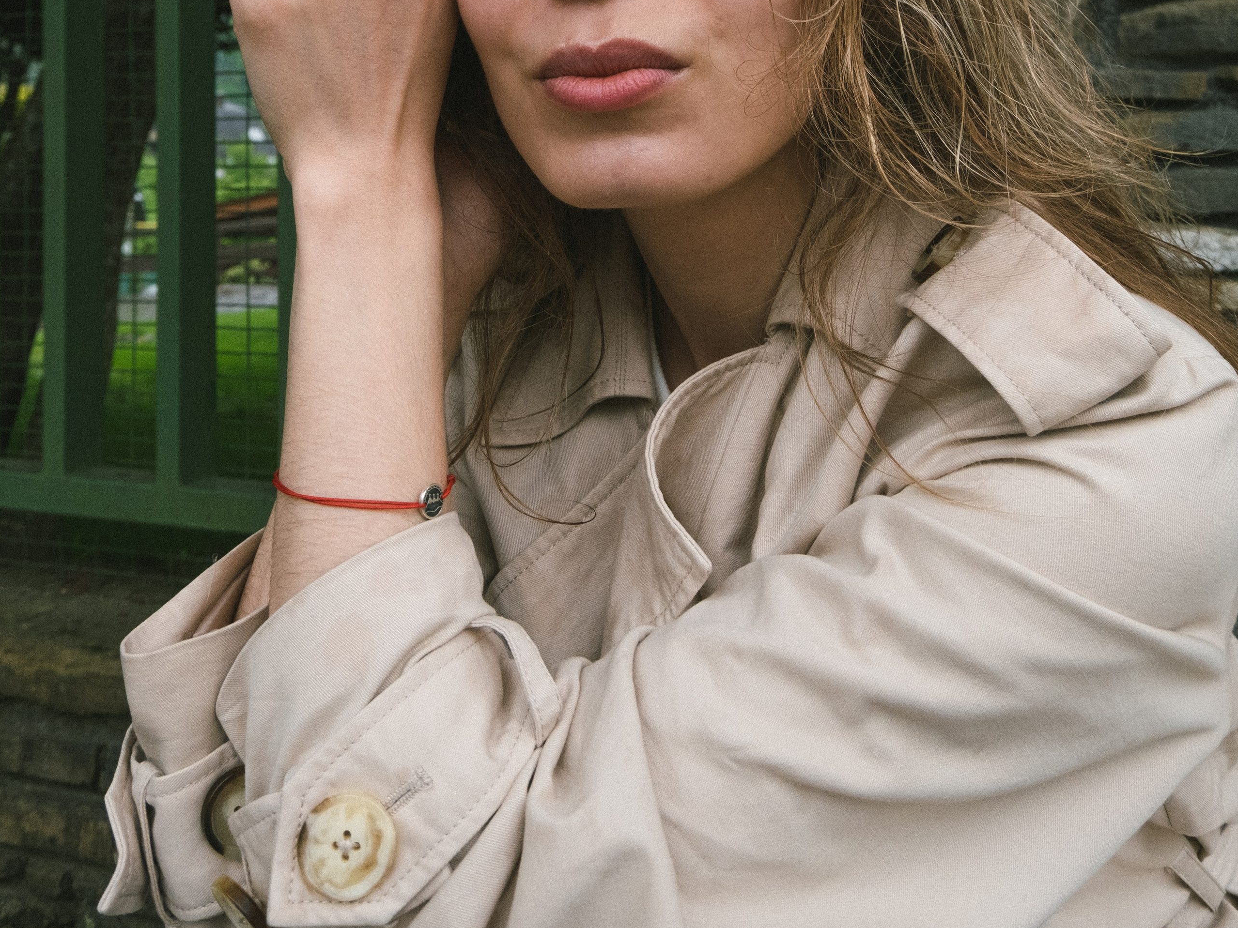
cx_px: 619
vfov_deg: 35.5
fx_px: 1395
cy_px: 167
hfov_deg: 47.9
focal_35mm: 39
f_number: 7.1
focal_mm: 18.1
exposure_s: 1/125
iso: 1000
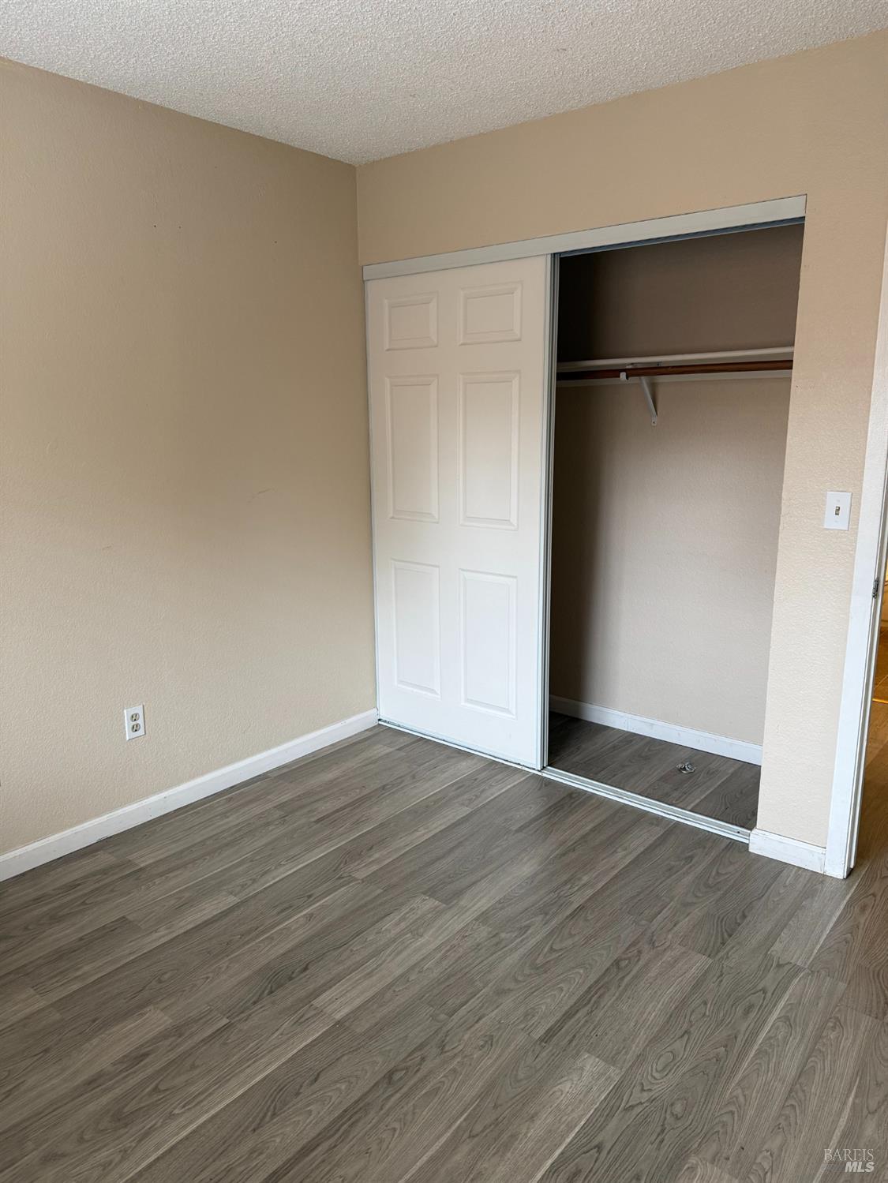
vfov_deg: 71.6
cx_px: 444
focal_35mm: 24
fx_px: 821
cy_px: 592
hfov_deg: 56.8
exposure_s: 1/105
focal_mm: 6.76
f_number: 1.78
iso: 200
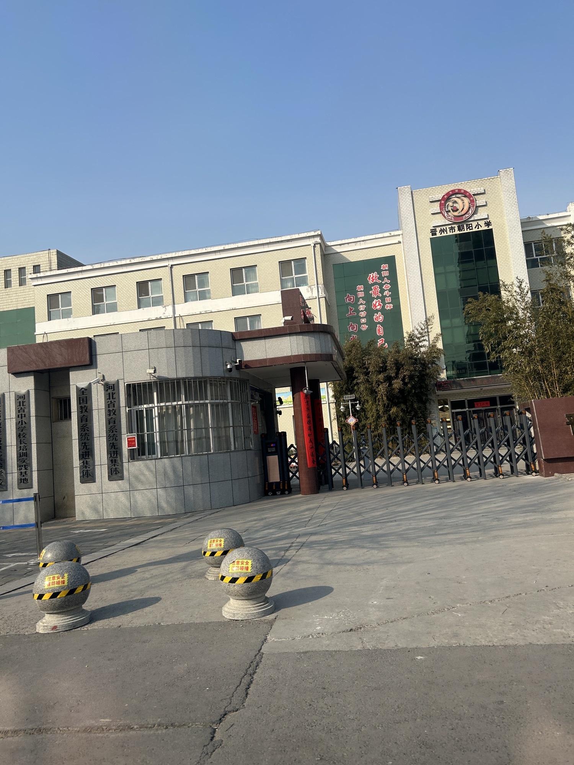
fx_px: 575
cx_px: 287
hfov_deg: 53.1
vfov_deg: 67.3
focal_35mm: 26
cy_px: 382
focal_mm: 5.7
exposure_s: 1/1209
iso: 50
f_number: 1.5
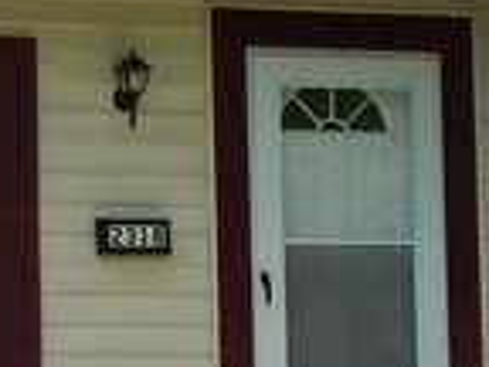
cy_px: 92
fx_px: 2811
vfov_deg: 7.5
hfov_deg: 9.8
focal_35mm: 199
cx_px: -149
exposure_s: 1/640
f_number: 3.2
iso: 125
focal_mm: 5.1
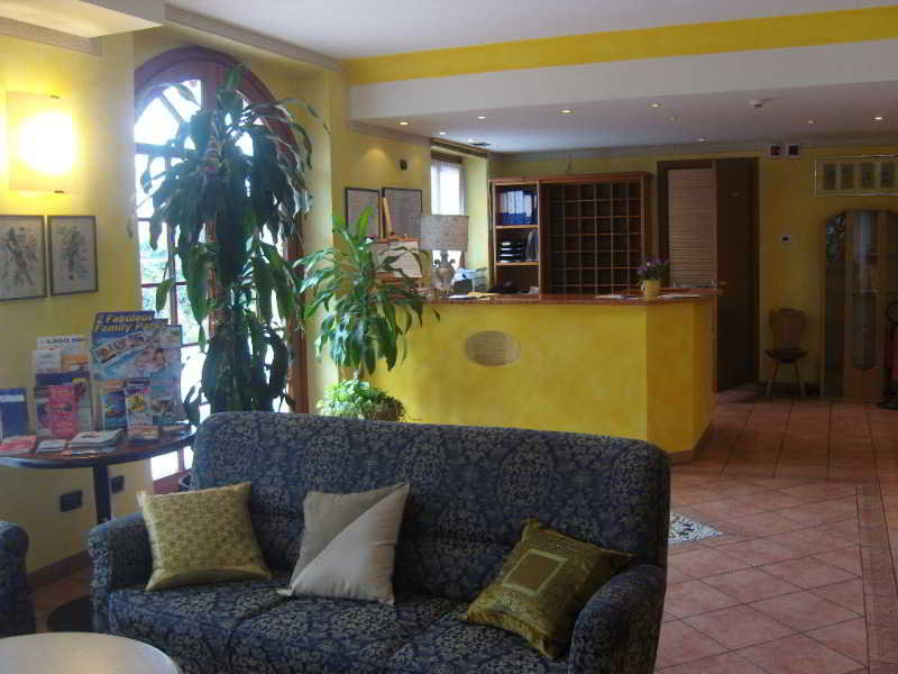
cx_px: 449
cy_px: 337
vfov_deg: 41.8
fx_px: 882
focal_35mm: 34
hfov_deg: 54.0
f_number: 2.8
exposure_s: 1/40
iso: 100
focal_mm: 7.3
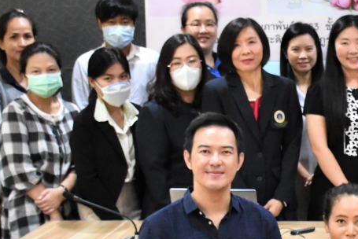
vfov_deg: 12.0
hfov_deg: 17.4
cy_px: 201
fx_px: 1131
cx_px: 389
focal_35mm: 114
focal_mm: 23
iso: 6400
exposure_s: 1/200
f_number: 4
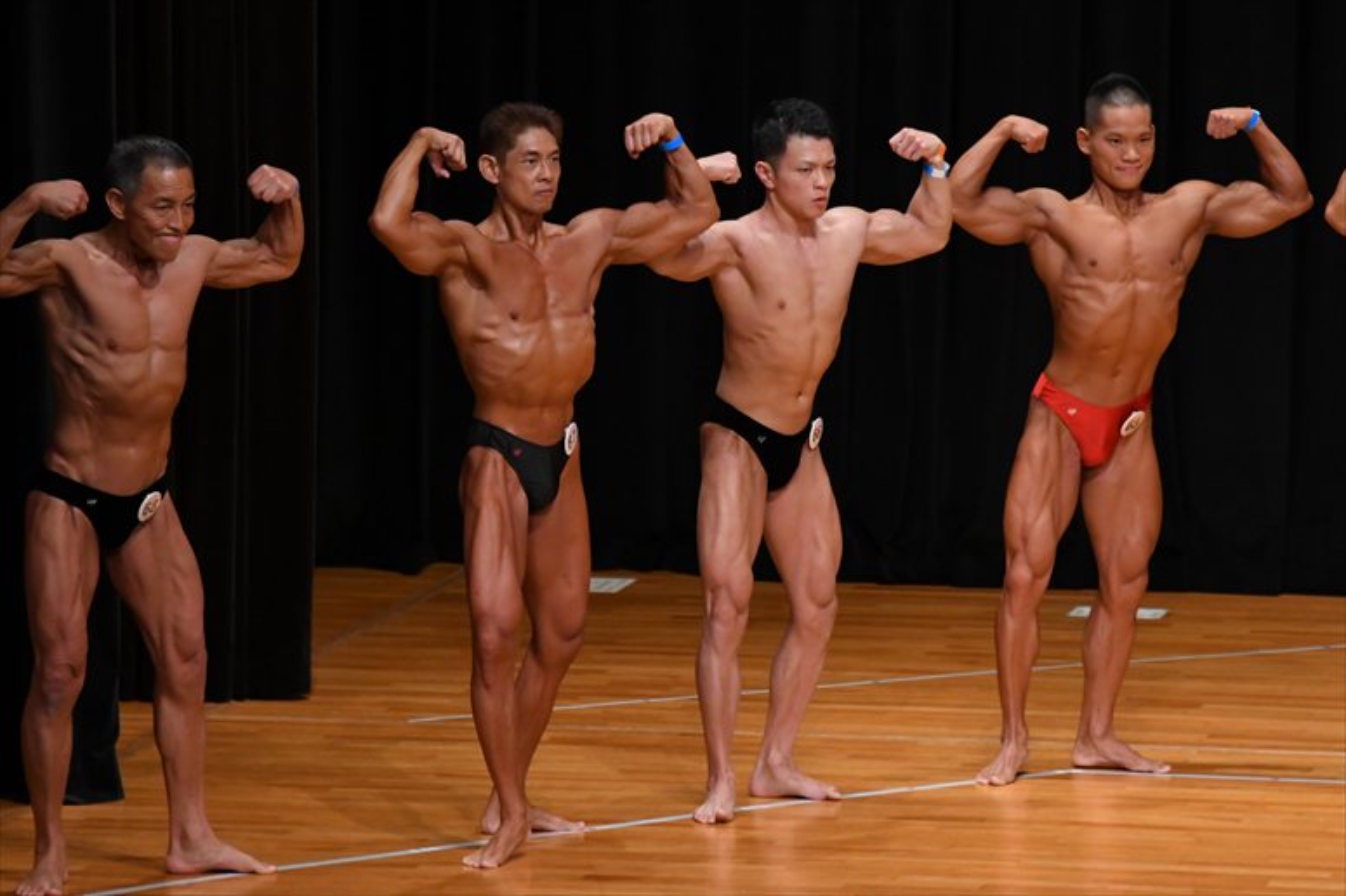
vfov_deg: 5.1
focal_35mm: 270
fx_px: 10090
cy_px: 448
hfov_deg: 7.6
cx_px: 673
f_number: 5.6
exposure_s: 1/400
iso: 3200
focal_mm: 180
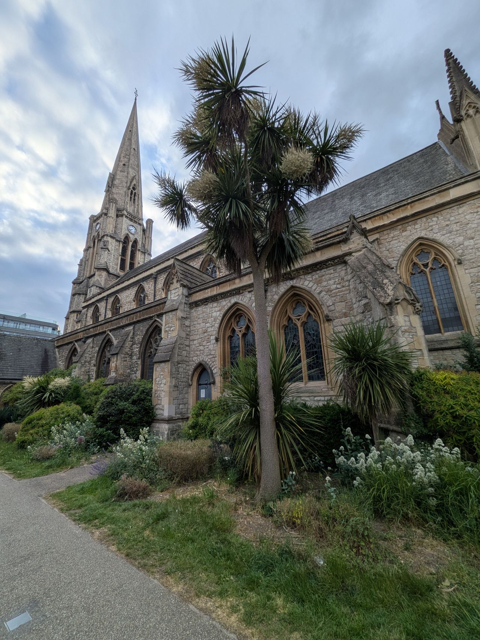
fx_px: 259
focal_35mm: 14
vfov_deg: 102.1
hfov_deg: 85.7
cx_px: 240
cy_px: 320
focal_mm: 1.83
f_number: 2.2
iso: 46
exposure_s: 1/625
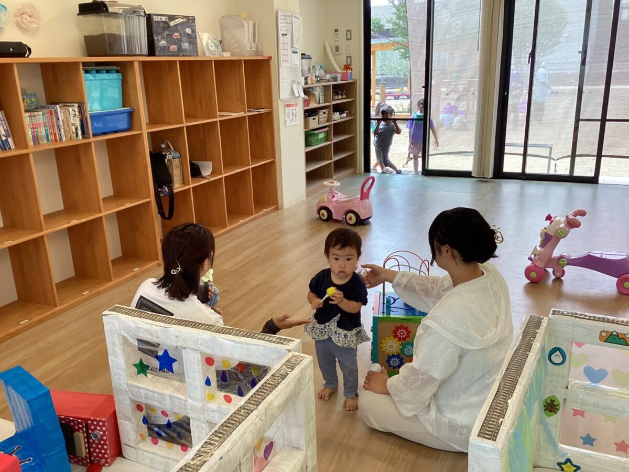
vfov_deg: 45.4
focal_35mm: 31
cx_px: 314
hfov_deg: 58.4
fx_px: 563
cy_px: 236
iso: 50
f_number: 2.4
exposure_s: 1/100
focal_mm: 3.3
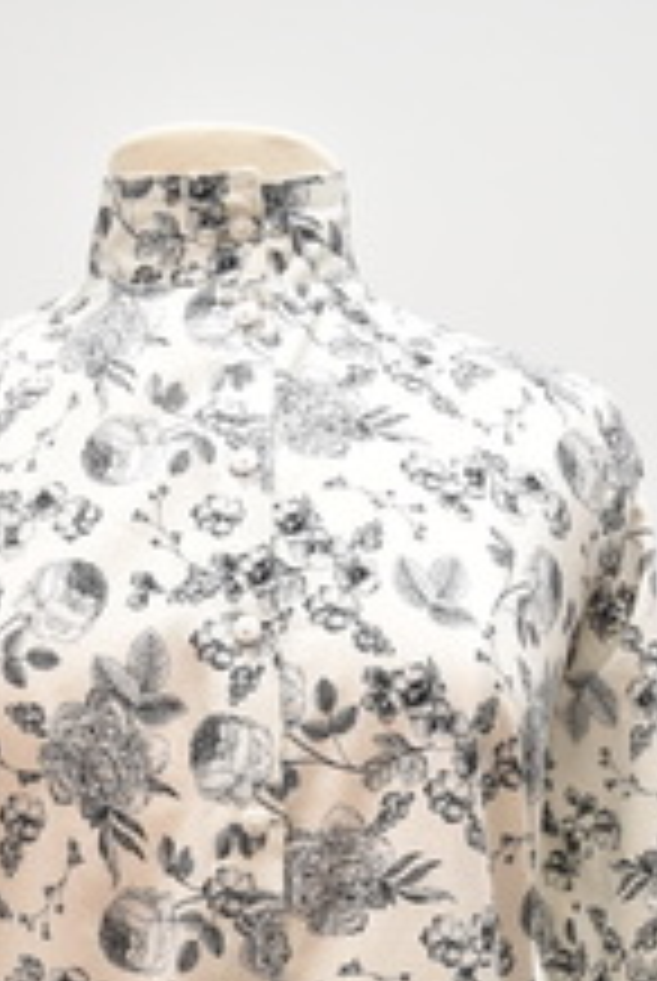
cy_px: 994
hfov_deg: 20.0
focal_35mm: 68
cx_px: 225
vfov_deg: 27.8
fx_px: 1855
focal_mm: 22
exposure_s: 1/100
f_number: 4.5
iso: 1000
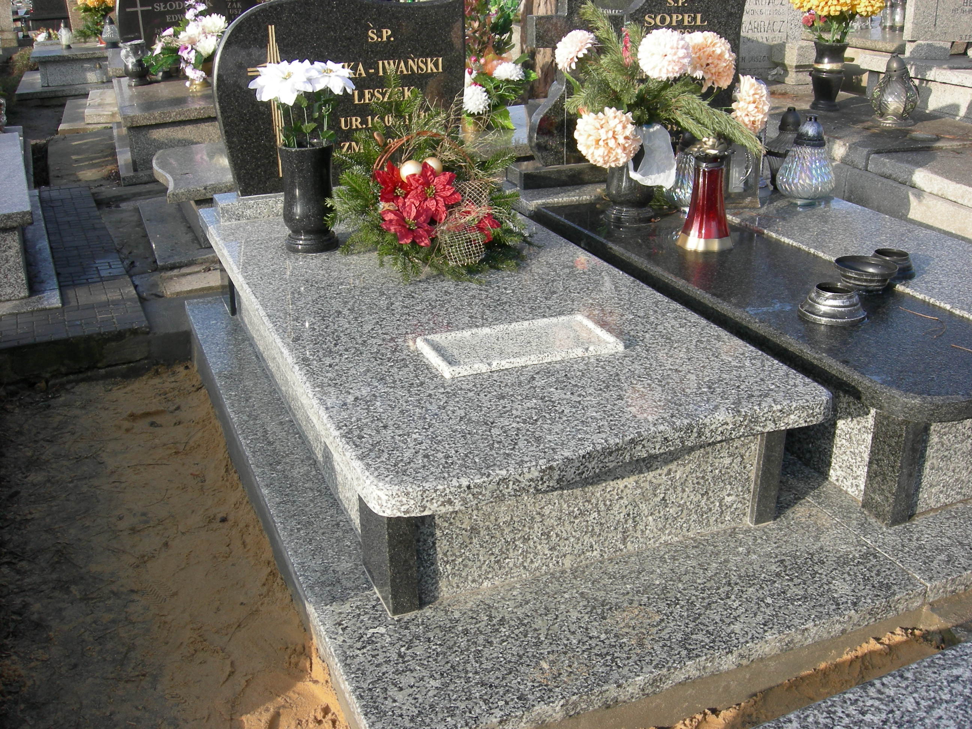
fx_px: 1011
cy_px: 364
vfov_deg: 39.7
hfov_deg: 51.4
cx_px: 486
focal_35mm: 36
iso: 64
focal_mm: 7.5
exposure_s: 1/151
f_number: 4.8
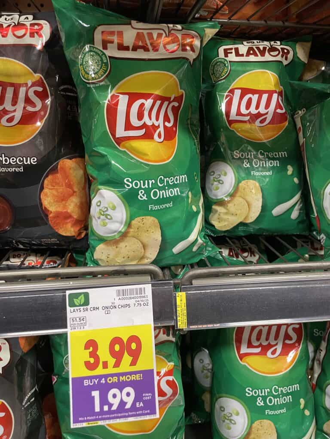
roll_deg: +0.2
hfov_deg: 53.1
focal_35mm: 26
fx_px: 330
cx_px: 165
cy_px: 220
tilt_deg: -19.6
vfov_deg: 67.3
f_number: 1.6
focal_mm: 4.2
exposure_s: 1/60
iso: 250
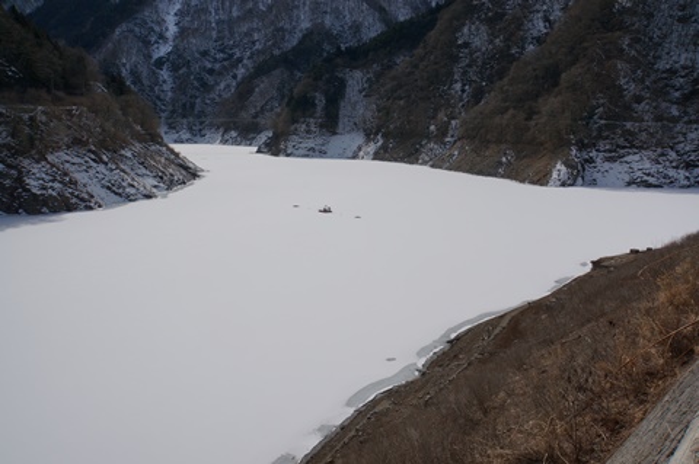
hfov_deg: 61.7
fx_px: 585
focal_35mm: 30
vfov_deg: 43.3
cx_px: 350
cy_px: 232
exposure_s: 1/400
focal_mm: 20.1
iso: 100
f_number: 11
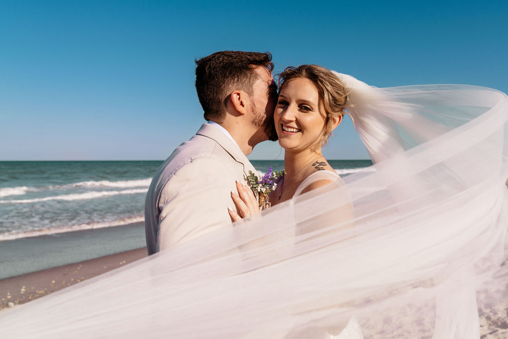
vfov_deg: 44.1
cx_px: 311
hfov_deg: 62.2
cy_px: 131
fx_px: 415
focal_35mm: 29
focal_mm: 24
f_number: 5
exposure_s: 1/1600
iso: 125
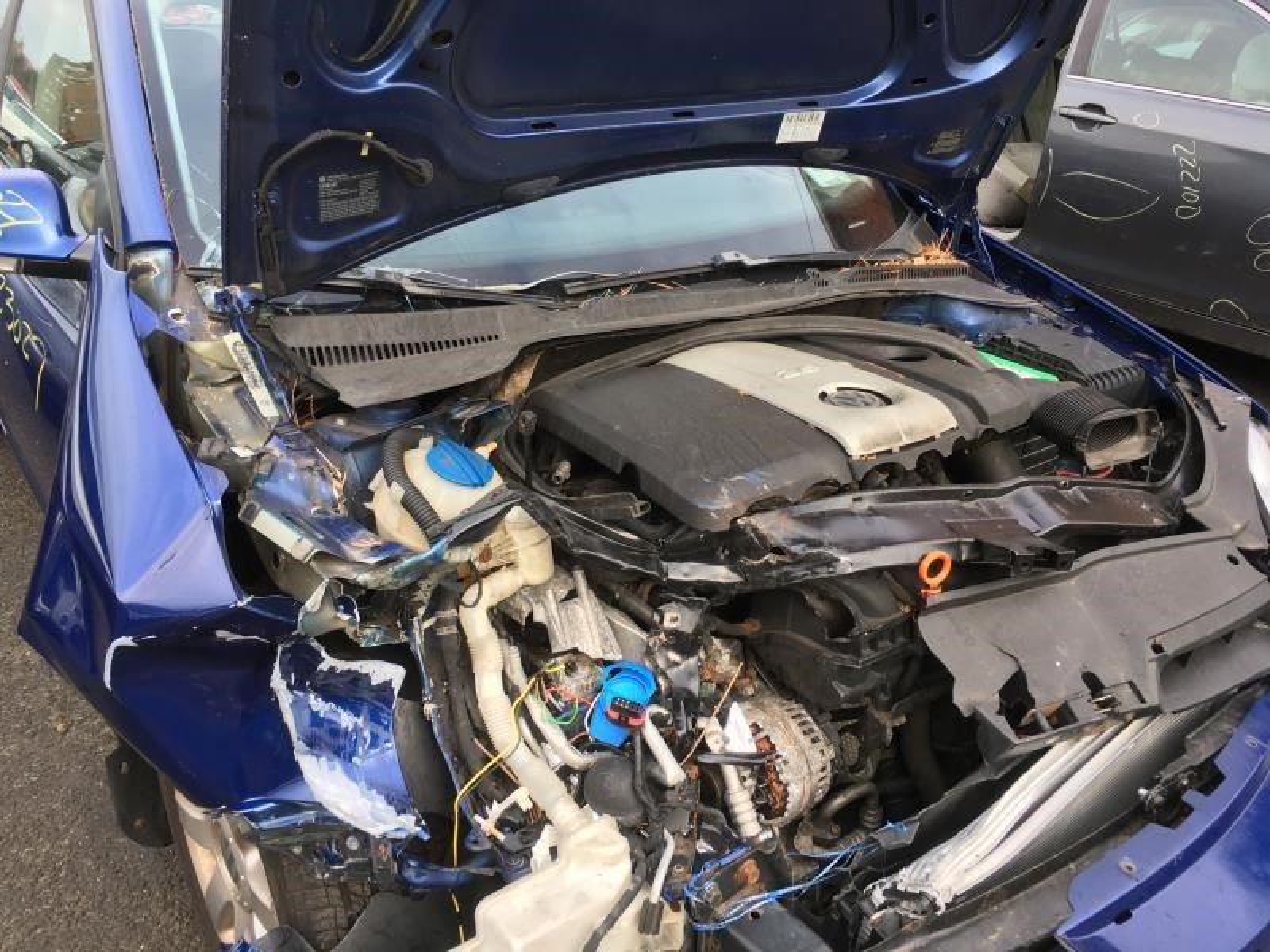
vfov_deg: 48.2
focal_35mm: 29
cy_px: 476
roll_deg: -4.9
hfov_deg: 61.7
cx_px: 635
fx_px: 1064
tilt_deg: -20.4
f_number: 2.2
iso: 25
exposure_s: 1/120
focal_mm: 4.15
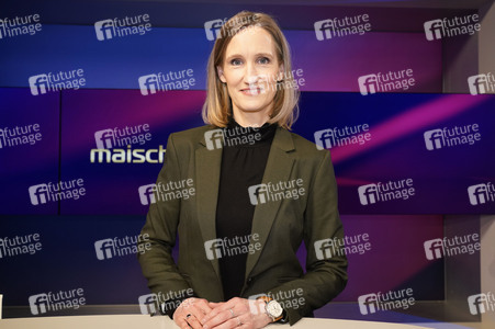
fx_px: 467
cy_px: 164
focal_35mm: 34
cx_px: 248
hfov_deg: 55.8
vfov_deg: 38.8
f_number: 5
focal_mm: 34
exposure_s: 1/125
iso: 2000
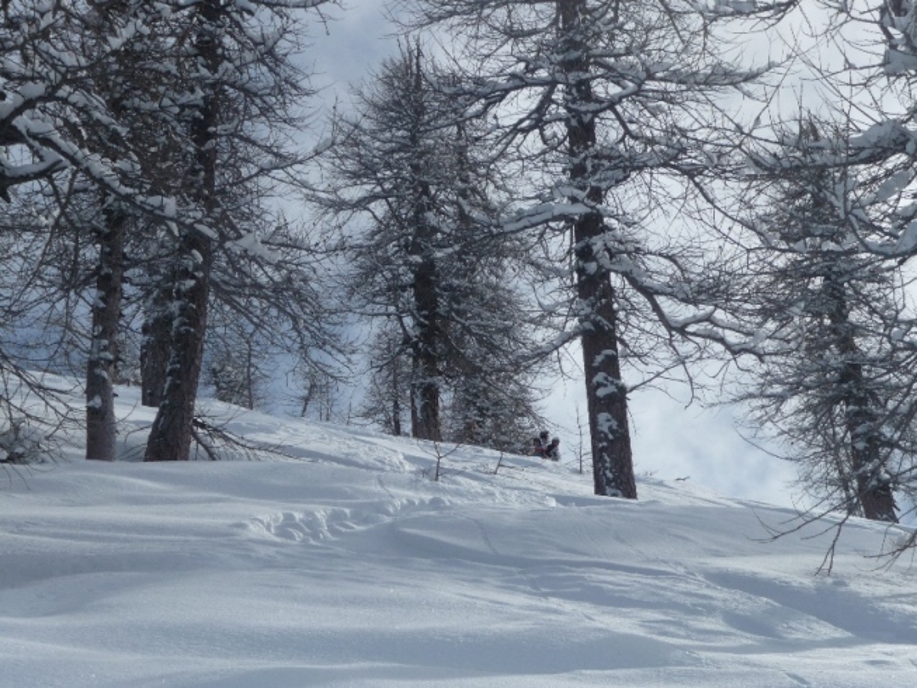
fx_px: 2544
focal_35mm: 96
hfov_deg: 20.4
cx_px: 458
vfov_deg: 15.4
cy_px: 344
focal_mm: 16.3
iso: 100
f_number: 11
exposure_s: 1/250
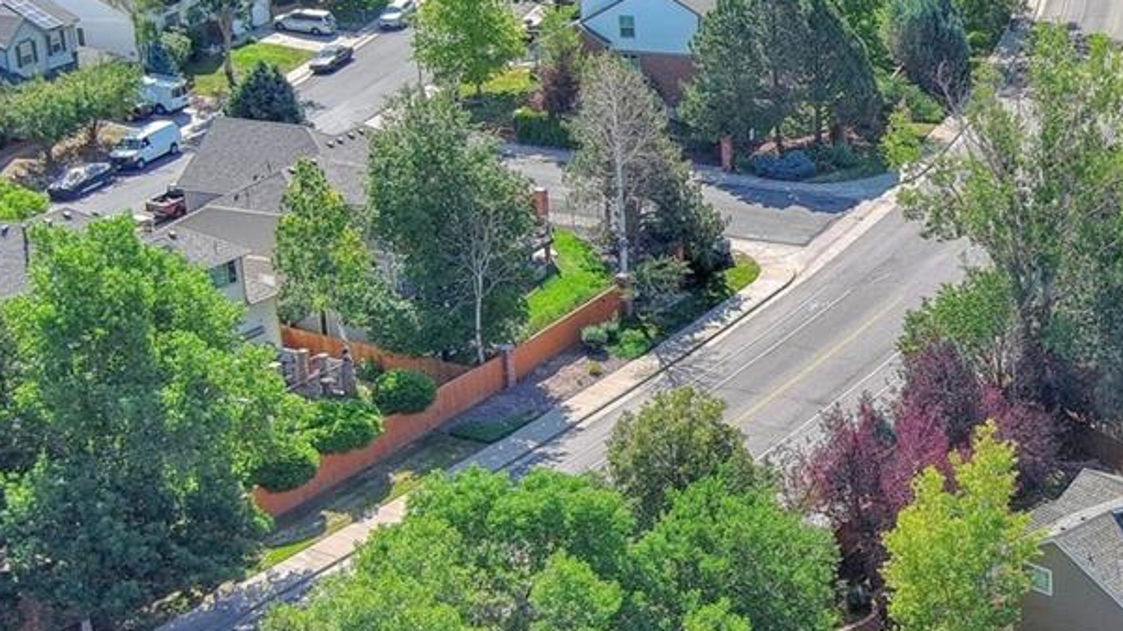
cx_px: 1024
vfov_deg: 14.9
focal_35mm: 81
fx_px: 2411
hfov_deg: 25.4
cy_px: 292
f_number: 2.8
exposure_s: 1/821
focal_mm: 10.6
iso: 100
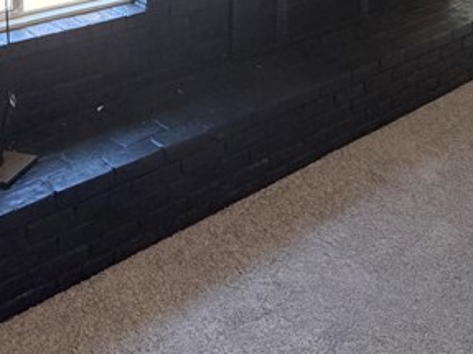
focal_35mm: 50
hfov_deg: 38.2
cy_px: -115
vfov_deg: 24.9
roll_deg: +0.0
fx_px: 683
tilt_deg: -7.1
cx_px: 237
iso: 320
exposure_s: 1/116
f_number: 2.2
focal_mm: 2.22
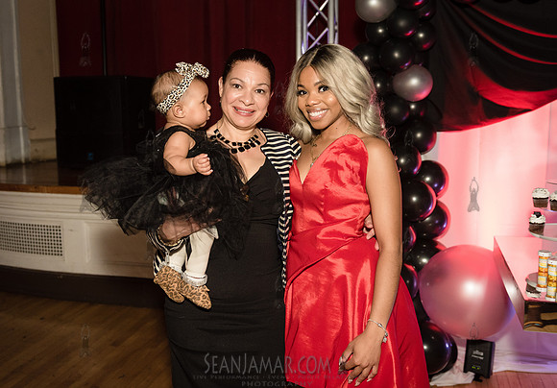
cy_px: 176
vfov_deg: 35.8
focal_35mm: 38
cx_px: 269
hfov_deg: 49.8
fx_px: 600
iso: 2000
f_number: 3.5
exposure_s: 1/250
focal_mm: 34
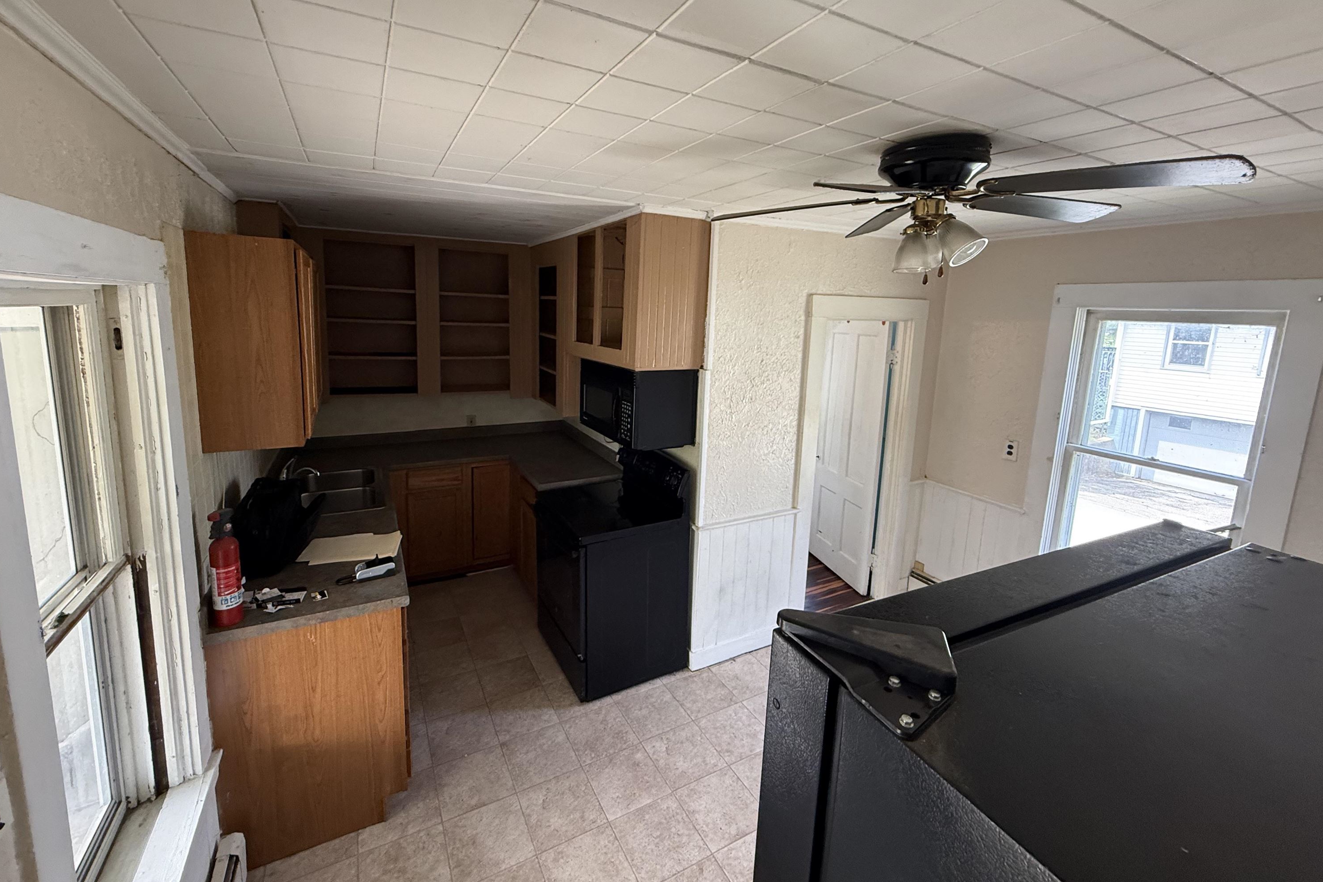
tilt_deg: -8.4
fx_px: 551
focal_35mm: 15
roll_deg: -2.2
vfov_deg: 77.0
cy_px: 390
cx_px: 648
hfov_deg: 100.4
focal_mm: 2.22
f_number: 2.2
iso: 320
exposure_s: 1/120
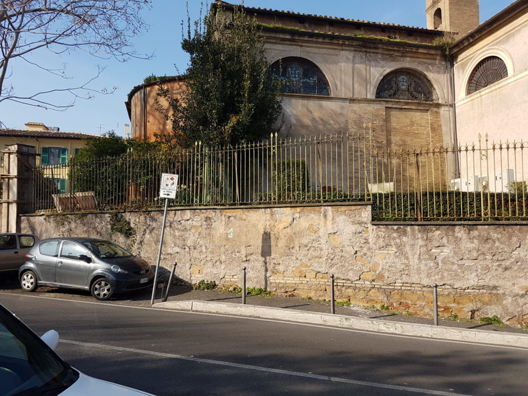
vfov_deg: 53.1
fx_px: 397
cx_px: 264
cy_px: 198
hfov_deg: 67.3
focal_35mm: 26
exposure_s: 1/1364
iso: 40
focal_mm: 4.2
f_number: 1.7
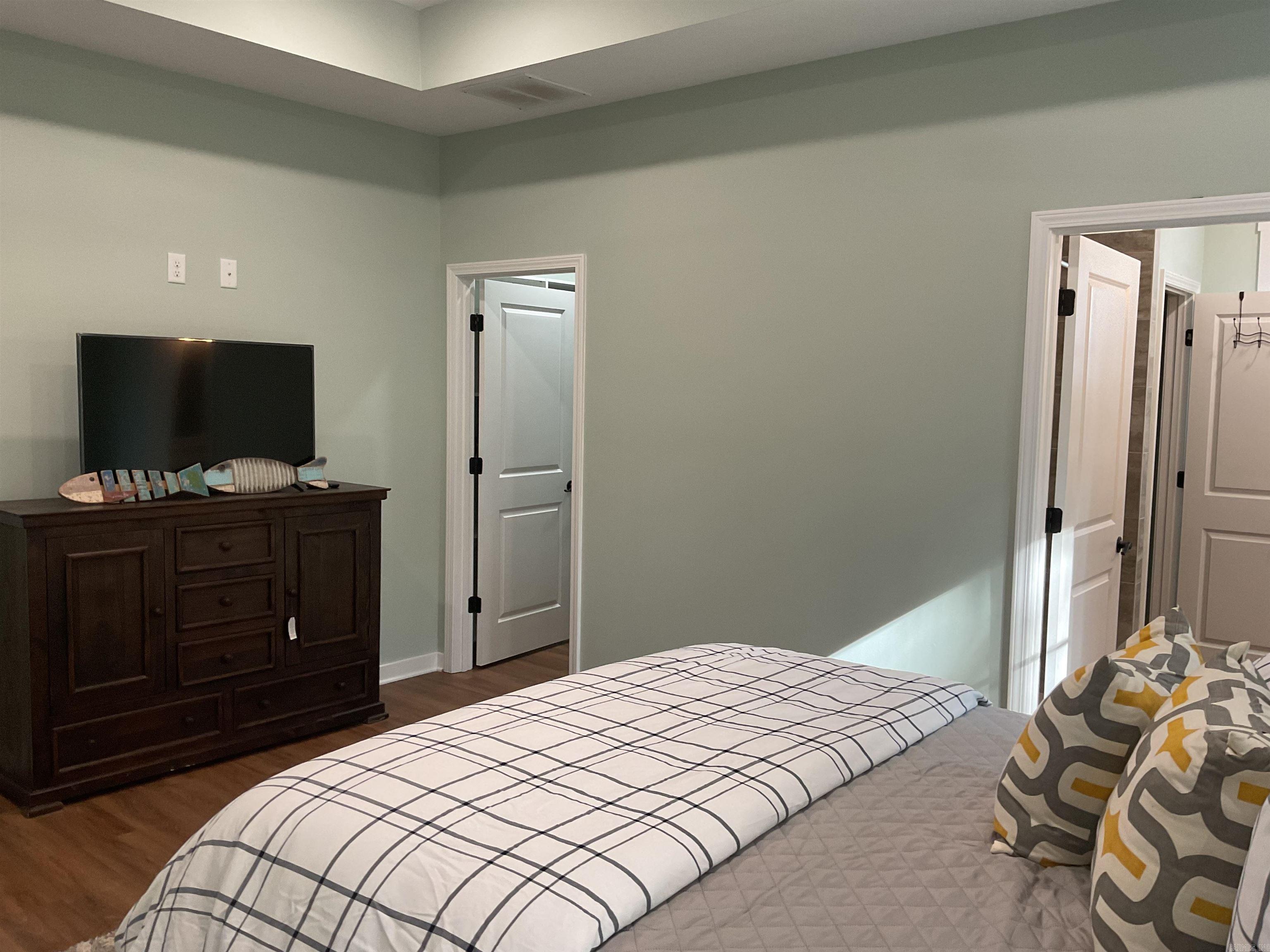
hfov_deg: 61.7
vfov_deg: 48.2
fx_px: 1064
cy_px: 476
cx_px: 635
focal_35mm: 29
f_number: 1.8
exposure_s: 1/60
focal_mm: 3
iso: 64
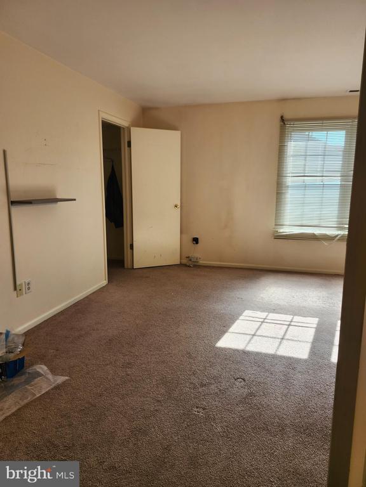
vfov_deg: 73.9
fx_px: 324
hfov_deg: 58.9
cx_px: 183
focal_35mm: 23
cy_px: 244
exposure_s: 1/180
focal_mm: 5.54
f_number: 1.8
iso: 64
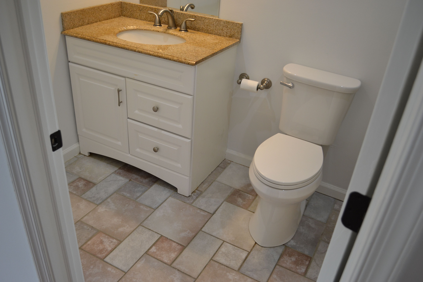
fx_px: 352
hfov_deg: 61.9
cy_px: 141
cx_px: 212
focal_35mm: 30
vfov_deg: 43.6
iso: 400
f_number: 4
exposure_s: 1/60
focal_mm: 20
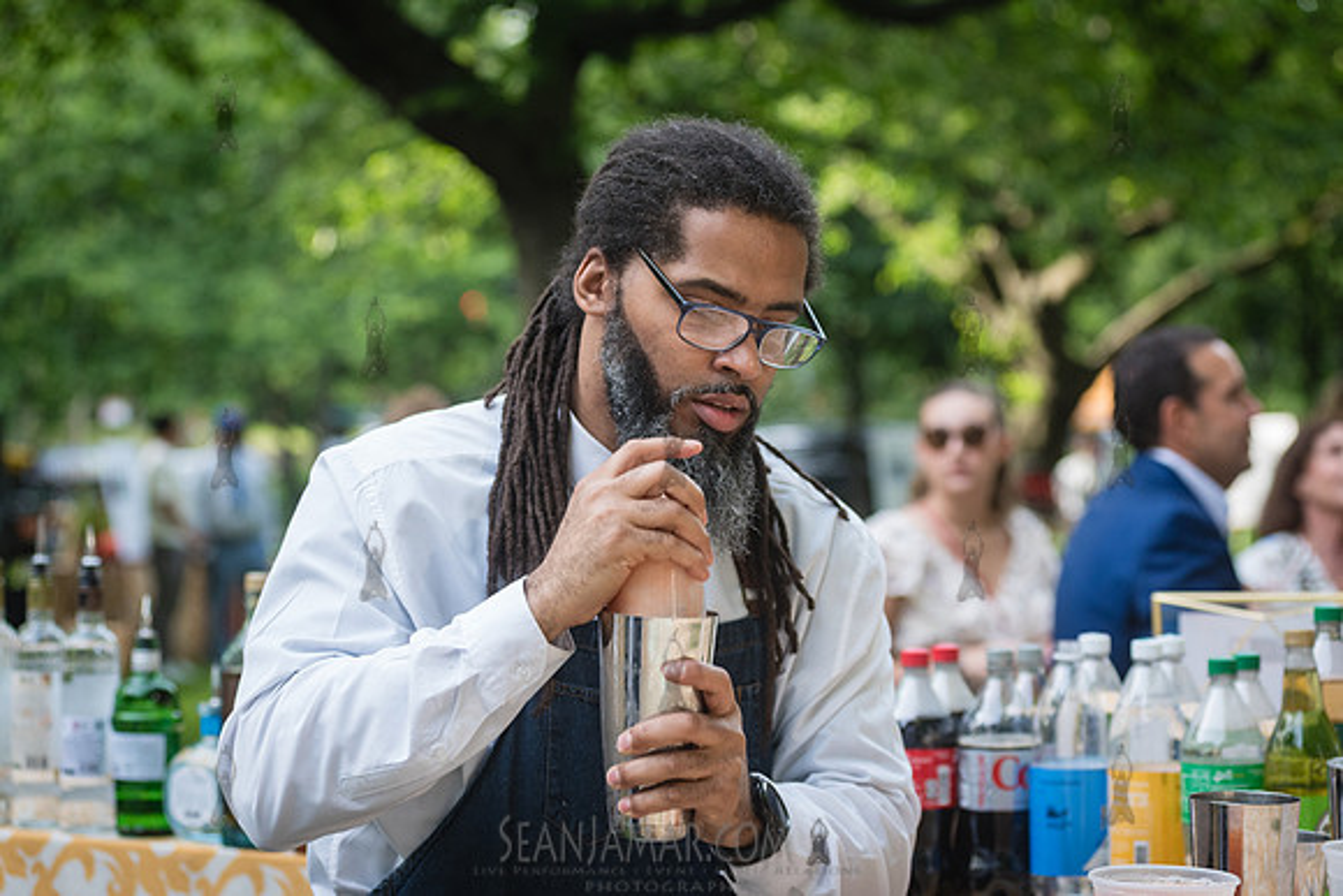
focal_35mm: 80
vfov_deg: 17.1
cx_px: 672
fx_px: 2985
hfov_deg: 25.4
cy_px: 448
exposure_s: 1/640
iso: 1000
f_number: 4
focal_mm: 80
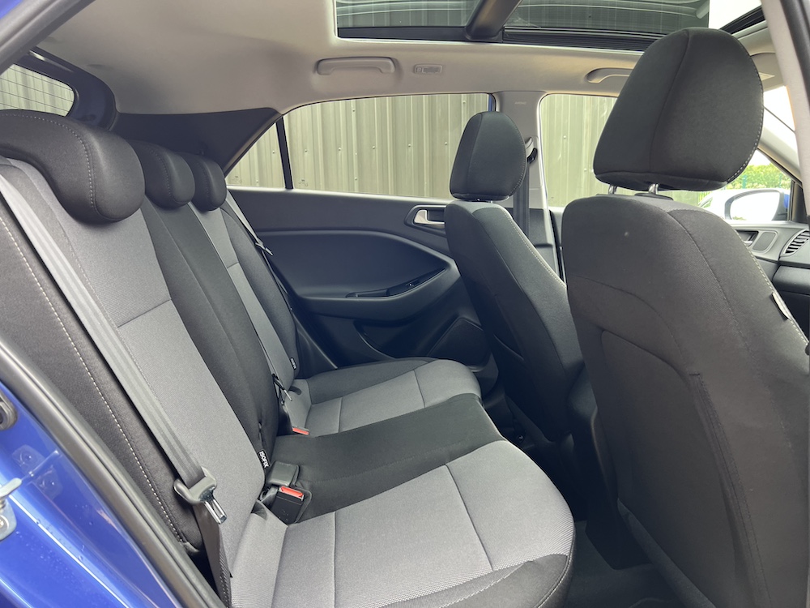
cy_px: 304
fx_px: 608
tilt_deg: -9.6
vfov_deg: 53.1
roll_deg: +1.2
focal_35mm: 26
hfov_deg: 67.3
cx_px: 405
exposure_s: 1/121
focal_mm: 5.7
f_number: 1.5
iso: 125
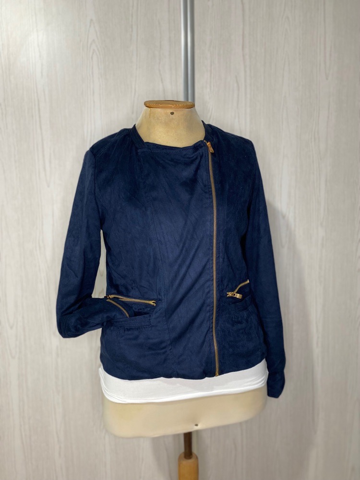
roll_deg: -0.6
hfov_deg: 53.1
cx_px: 180
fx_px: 361
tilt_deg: -5.4
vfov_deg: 67.3
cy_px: 240
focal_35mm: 26
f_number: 1.8
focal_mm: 4.25
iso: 125
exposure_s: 1/60
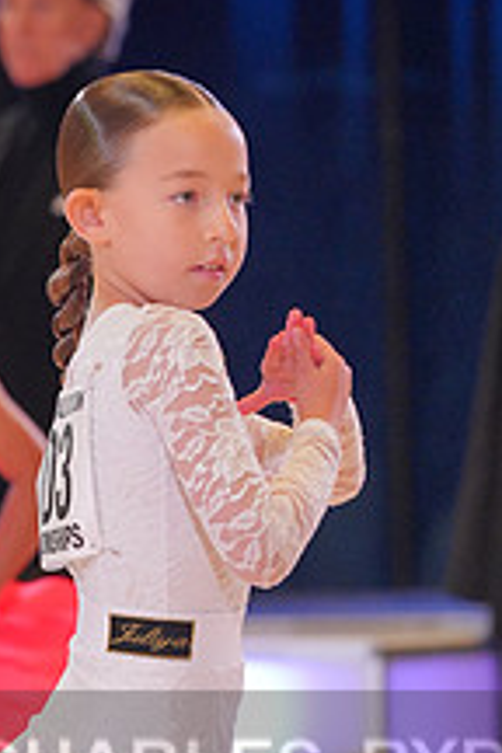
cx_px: 187
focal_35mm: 477
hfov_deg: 2.9
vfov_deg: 4.3
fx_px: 9976
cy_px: 809
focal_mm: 178
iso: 3200
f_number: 5.6
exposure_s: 1/400
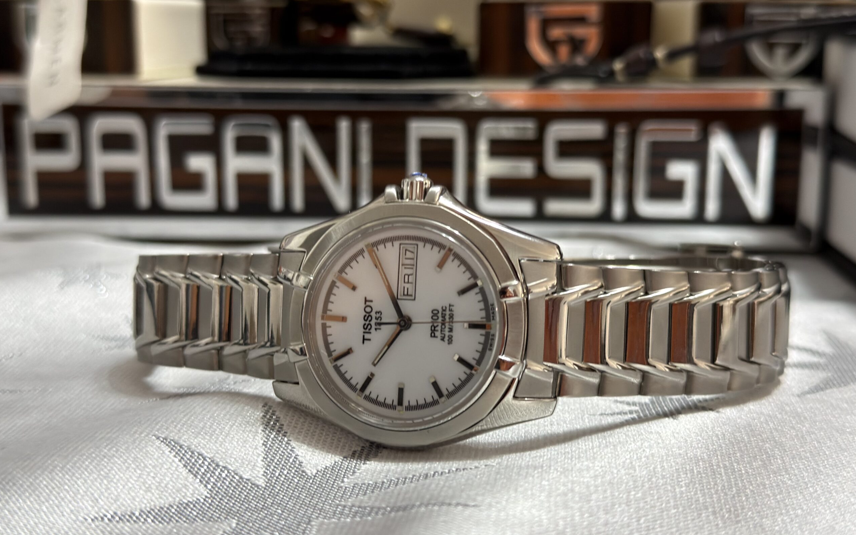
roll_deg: +0.0
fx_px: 1096
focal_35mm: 47
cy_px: 237
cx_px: 428
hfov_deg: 42.6
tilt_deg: -11.4
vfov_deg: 27.4
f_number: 1.78
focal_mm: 6.76
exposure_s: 1/48
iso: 200
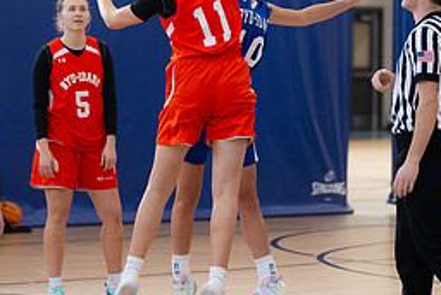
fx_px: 3898
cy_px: 18
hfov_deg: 6.5
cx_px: 299
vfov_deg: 4.3
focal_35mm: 318
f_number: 2.8
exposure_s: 1/500
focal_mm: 125
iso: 2000
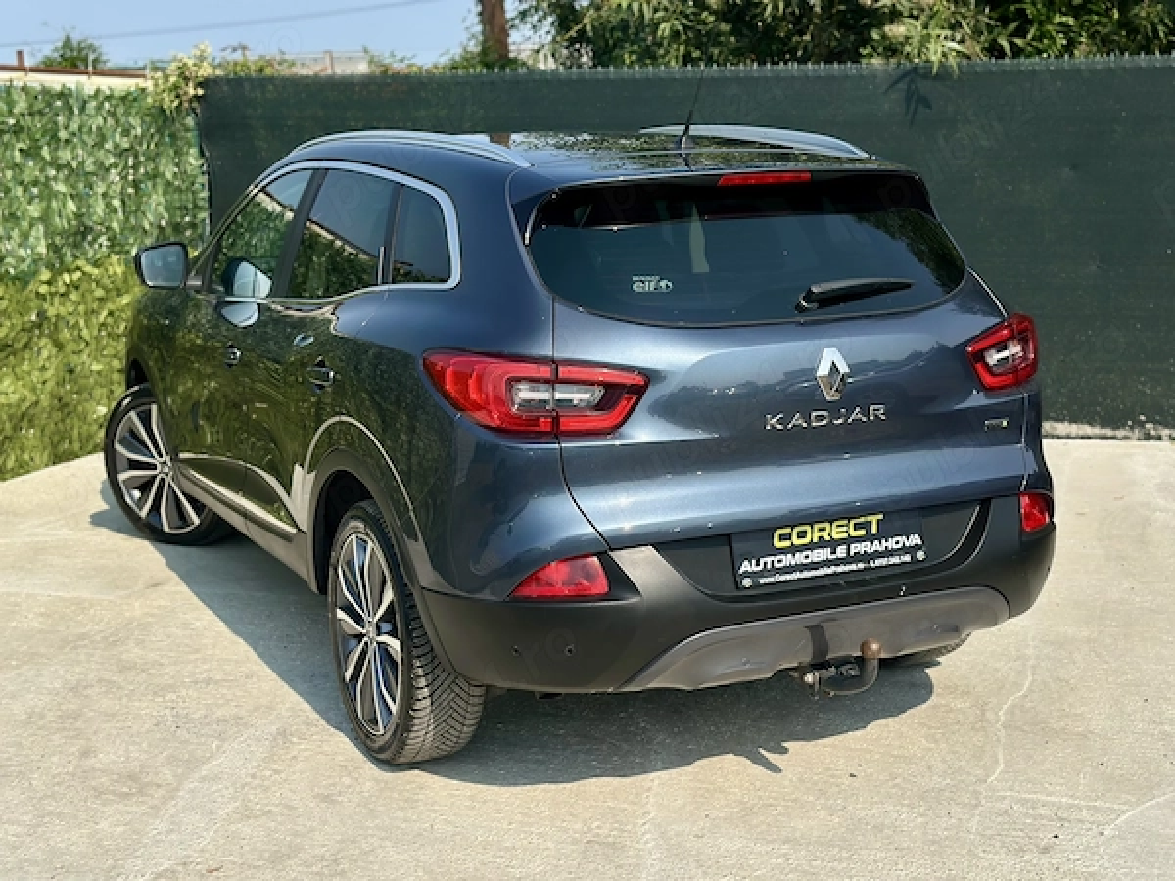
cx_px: 588
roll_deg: +1.2
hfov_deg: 39.7
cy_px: 440
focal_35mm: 48
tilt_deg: -9.8
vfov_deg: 30.3
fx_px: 1629
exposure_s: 1/5882
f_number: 1.78
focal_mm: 6.86
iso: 100
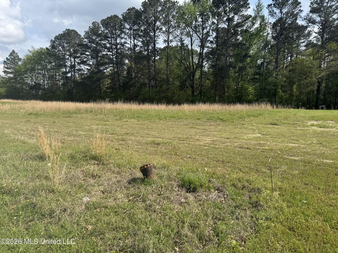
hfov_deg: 71.6
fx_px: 234
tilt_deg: -7.9
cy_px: 126
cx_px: 169
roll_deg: +0.0
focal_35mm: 24
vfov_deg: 56.8
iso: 80
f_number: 1.78
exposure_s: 1/3247
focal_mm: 6.76
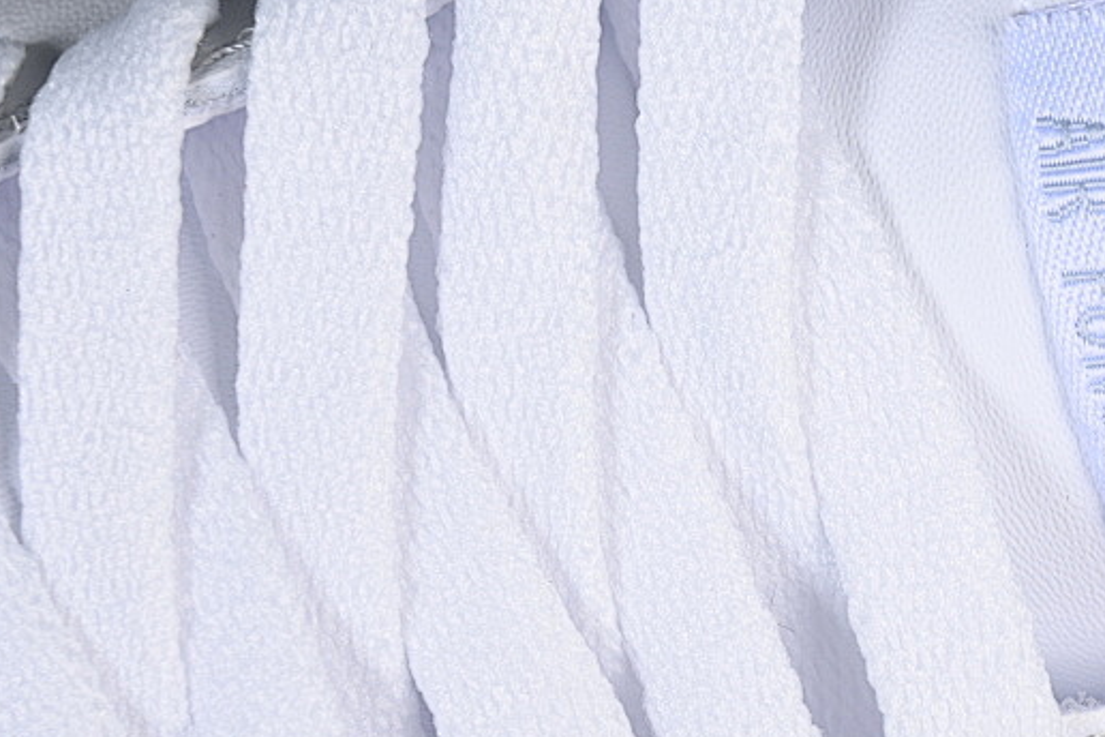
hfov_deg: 12.9
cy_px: 339
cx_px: 1077
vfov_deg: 8.7
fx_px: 4819
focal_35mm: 157
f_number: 7.1
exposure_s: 1/80
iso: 160
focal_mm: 50
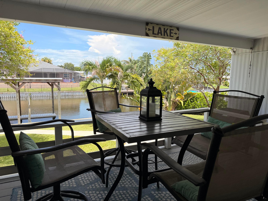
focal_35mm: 24
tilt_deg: -8.3
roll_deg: -0.8
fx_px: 186
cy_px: 100
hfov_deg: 71.6
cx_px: 134
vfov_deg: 56.8
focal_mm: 6.76
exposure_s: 1/2525
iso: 100
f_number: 1.78
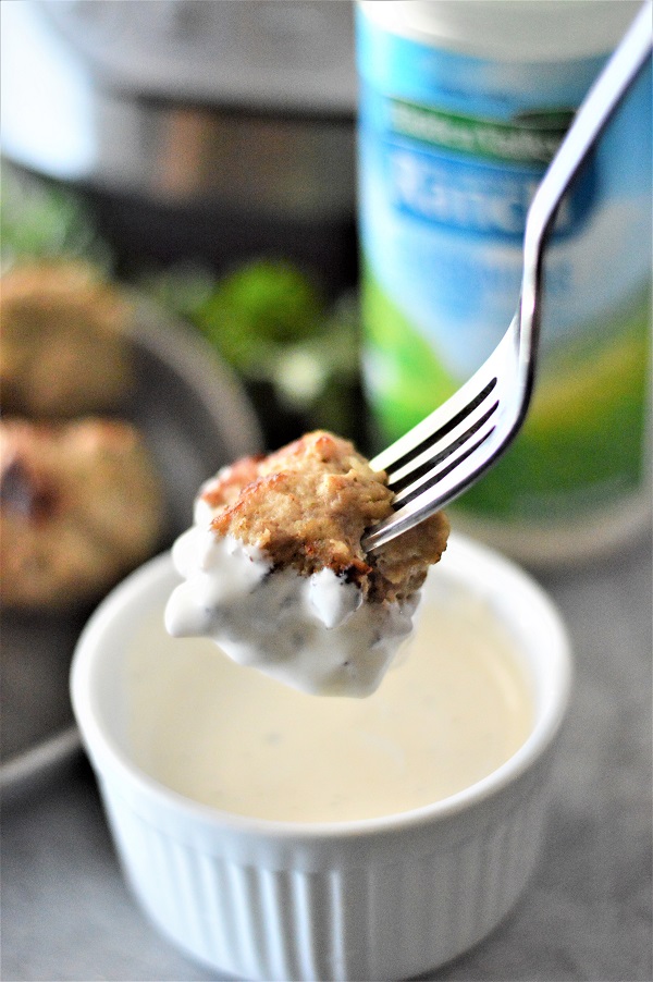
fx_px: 2044
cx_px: 326
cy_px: 491
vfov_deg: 27.0
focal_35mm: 75
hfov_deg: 18.2
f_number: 2
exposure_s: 1/500
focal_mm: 50
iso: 3200
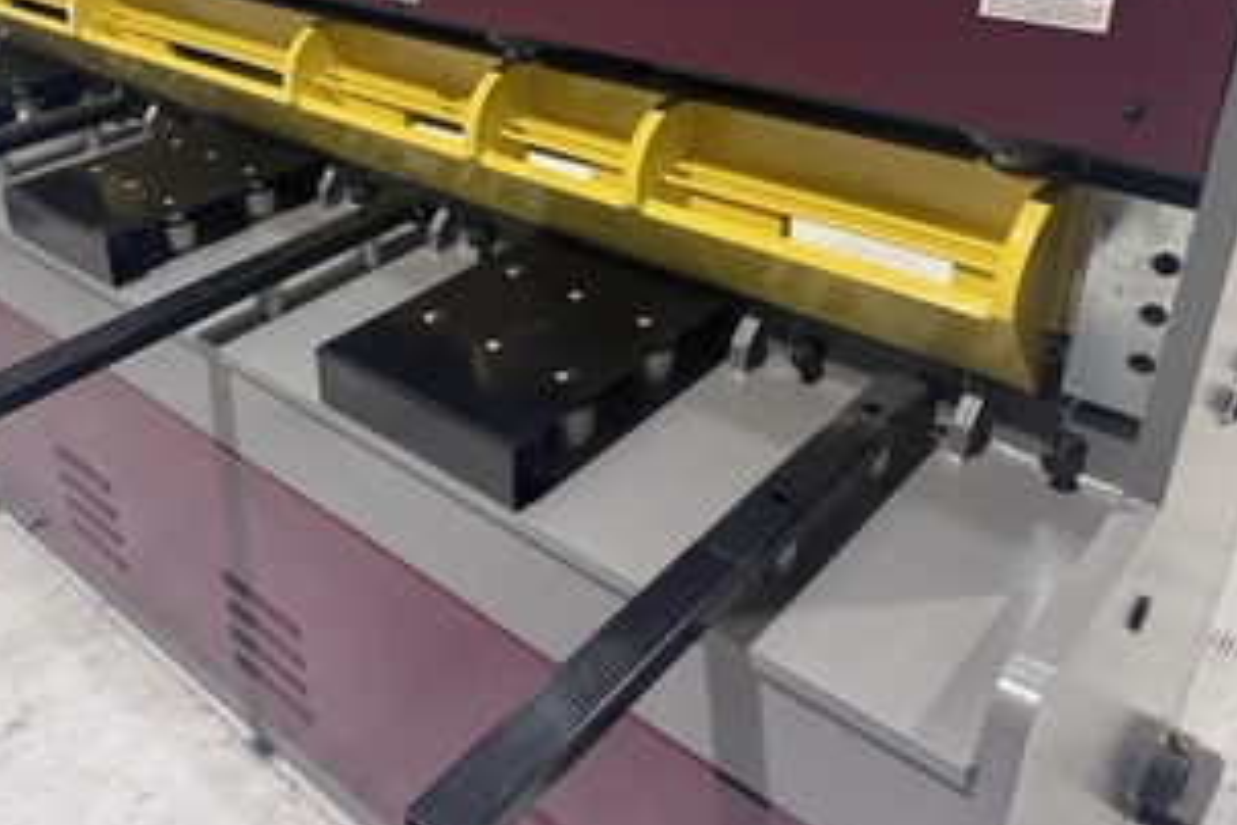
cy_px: 261
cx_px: 437
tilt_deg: -27.5
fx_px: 1134
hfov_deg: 56.3
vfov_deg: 39.4
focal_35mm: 33
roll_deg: +4.5
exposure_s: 1/60
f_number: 1.78
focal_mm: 6.76
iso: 160
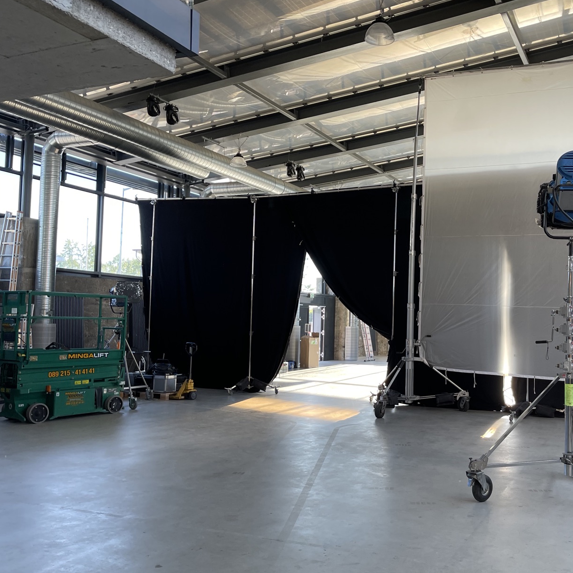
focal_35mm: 34
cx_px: 392
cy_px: 293
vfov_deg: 48.4
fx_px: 637
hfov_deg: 47.5
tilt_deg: +7.2
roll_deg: +0.5
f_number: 1.6
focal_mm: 5.1
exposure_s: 1/121
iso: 50
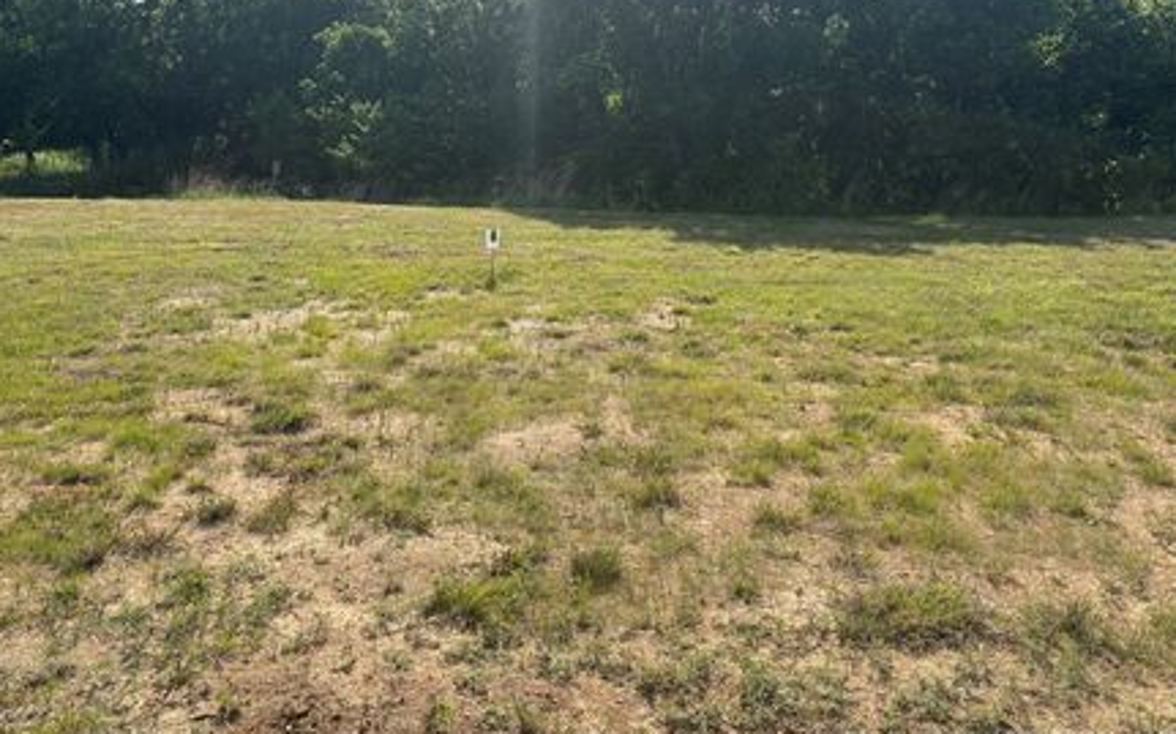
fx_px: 1025
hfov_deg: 59.7
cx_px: 584
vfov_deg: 39.0
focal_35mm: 32
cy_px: 255
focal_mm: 5.96
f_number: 1.6
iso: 50
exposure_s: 1/2639
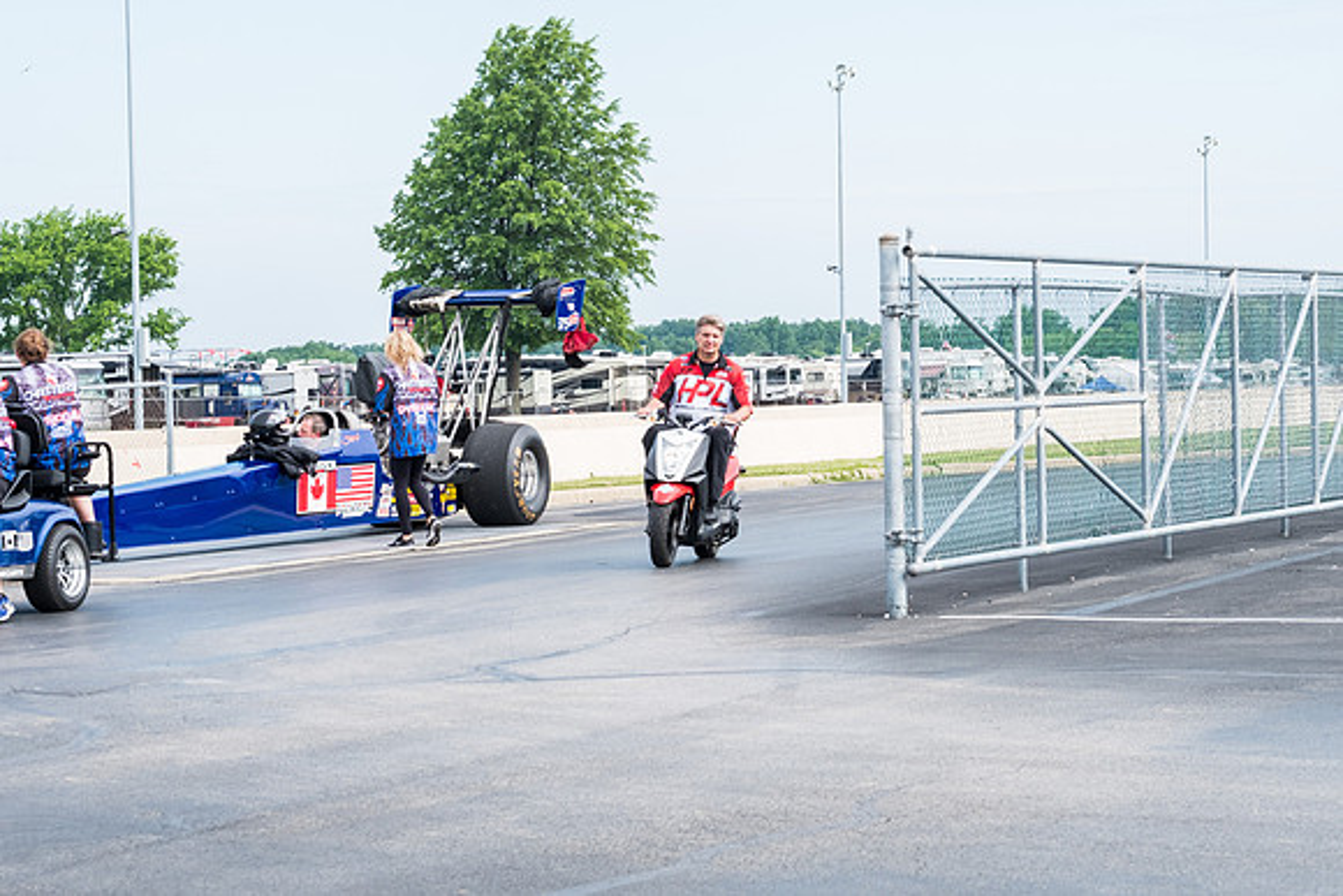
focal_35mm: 103
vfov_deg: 13.3
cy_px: 448
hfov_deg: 19.8
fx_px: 3843
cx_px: 672
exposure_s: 1/200
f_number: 9
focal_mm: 68.7
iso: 400
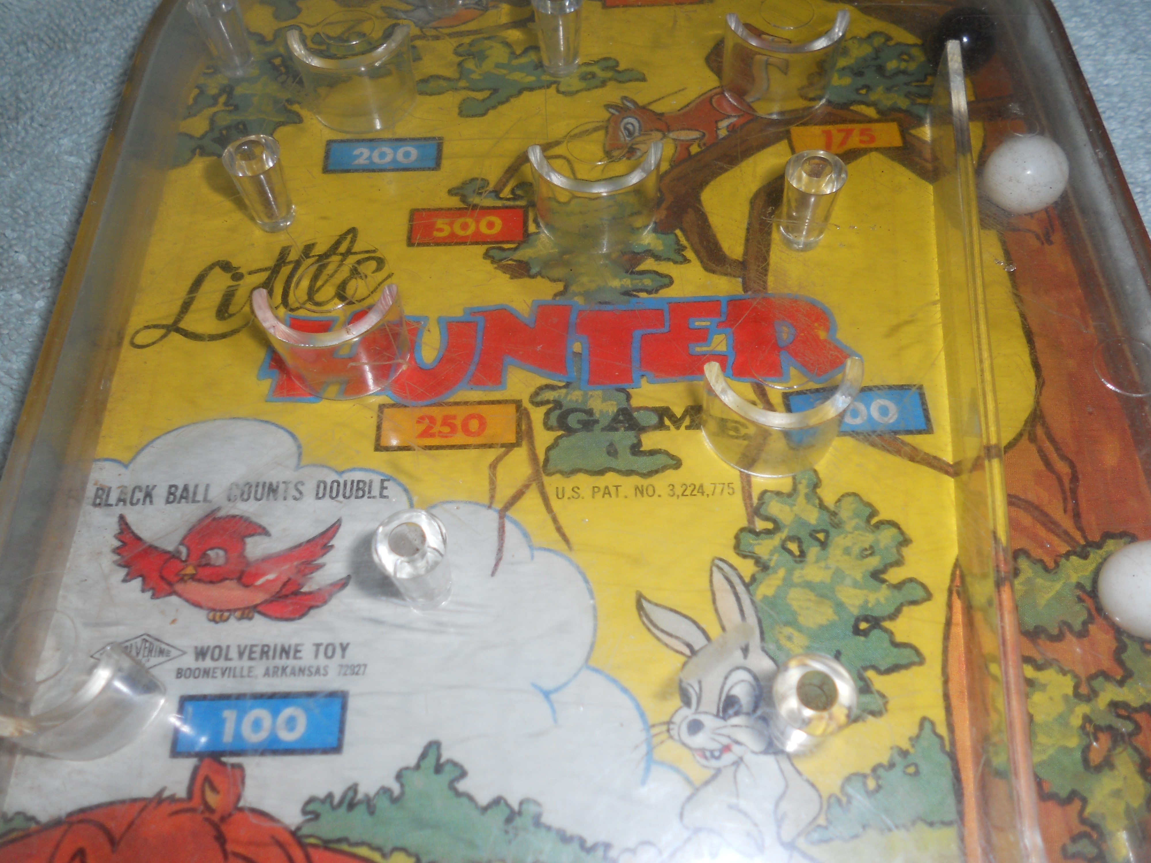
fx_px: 1064
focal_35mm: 32
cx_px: 576
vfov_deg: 44.2
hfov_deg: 56.8
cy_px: 432
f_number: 8.8
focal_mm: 5.8
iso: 80
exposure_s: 1/25
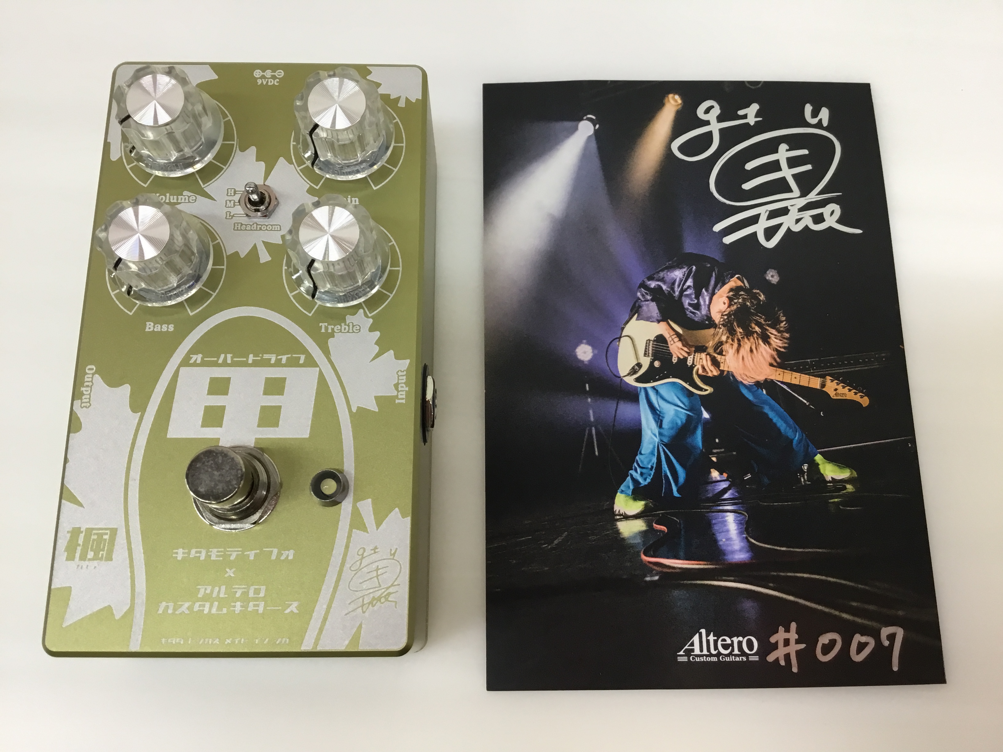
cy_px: 376
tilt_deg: -74.9
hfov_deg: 58.4
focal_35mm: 31
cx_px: 502
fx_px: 898
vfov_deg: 45.4
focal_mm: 3.3
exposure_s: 1/30
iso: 50
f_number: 2.4
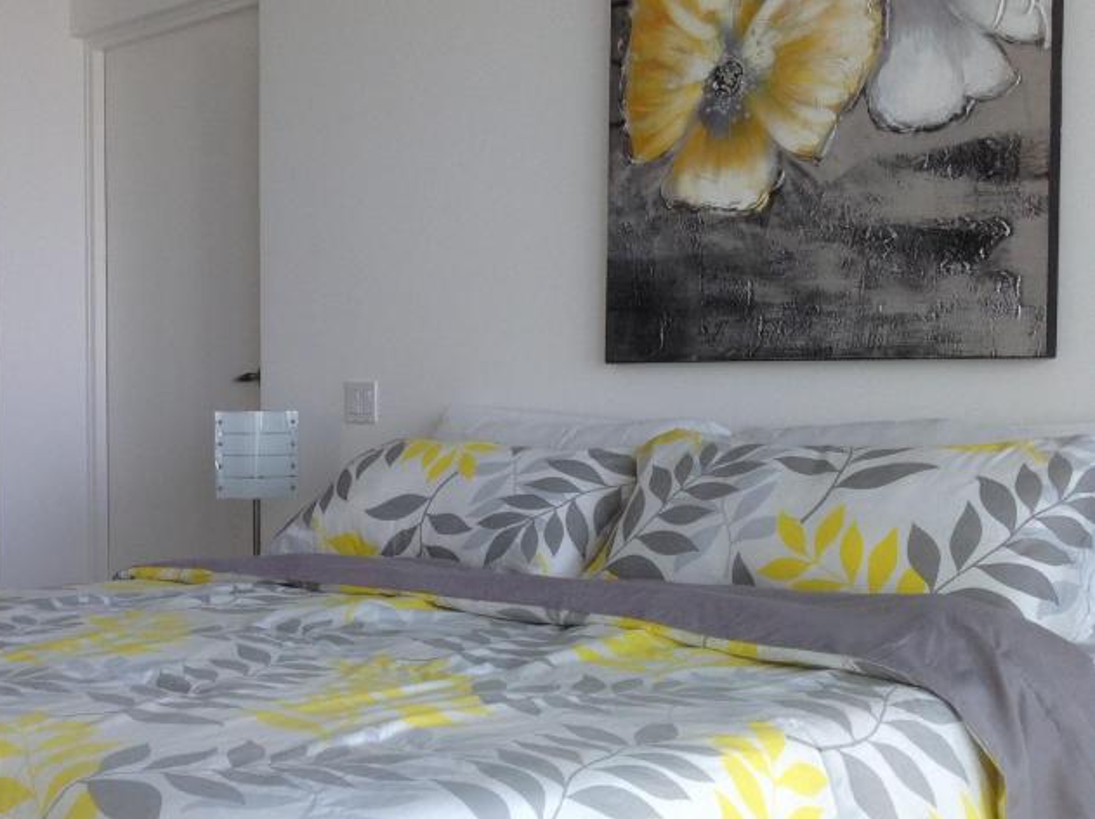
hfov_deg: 32.8
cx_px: 205
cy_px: 444
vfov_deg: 25.6
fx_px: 1801
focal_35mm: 57
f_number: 2.4
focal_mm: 4.28
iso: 64
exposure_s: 1/60
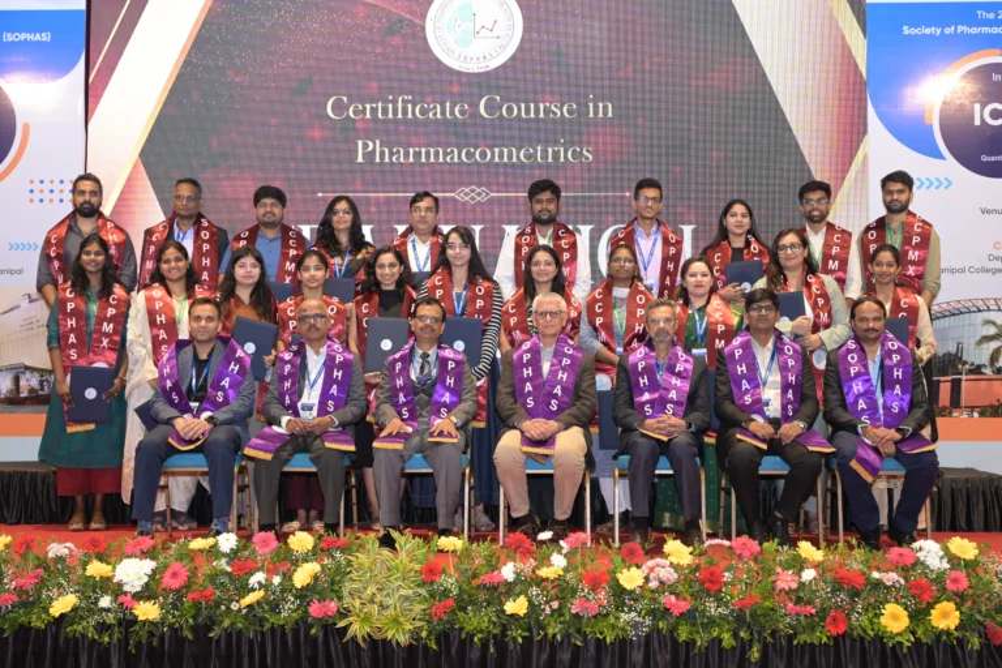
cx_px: 501
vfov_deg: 29.2
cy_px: 334
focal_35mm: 46
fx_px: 1280
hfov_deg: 42.7
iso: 2500
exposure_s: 1/125
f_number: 6.3
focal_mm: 46
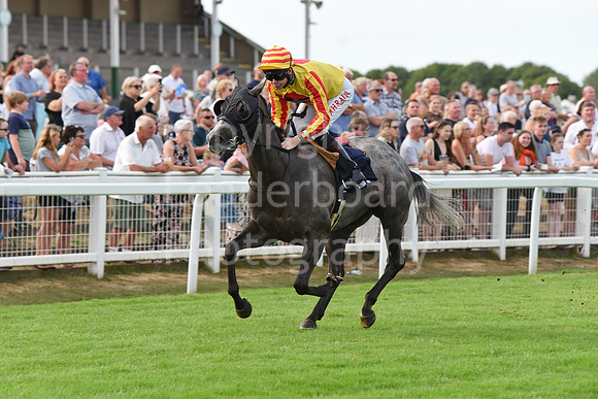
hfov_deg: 10.3
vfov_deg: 6.9
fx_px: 3323
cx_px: 299
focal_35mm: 200
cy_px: 200
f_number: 5.6
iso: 400
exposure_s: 1/1000
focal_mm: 200
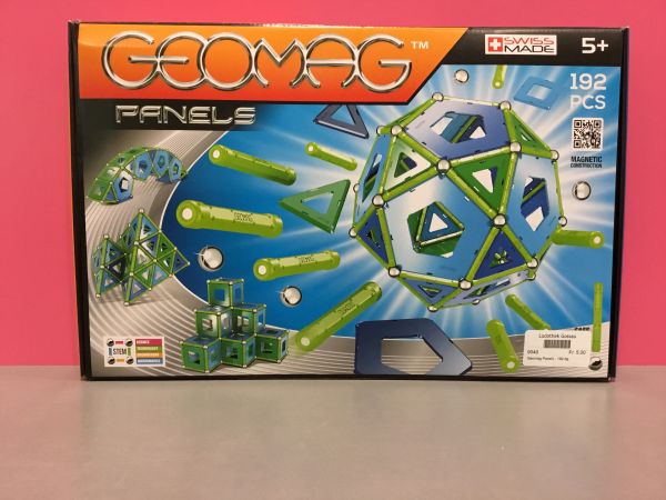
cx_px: 333
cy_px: 250
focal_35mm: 31
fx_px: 596
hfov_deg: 58.4
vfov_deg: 45.4
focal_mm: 3.3
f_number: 2.4
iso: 200
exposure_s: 1/20
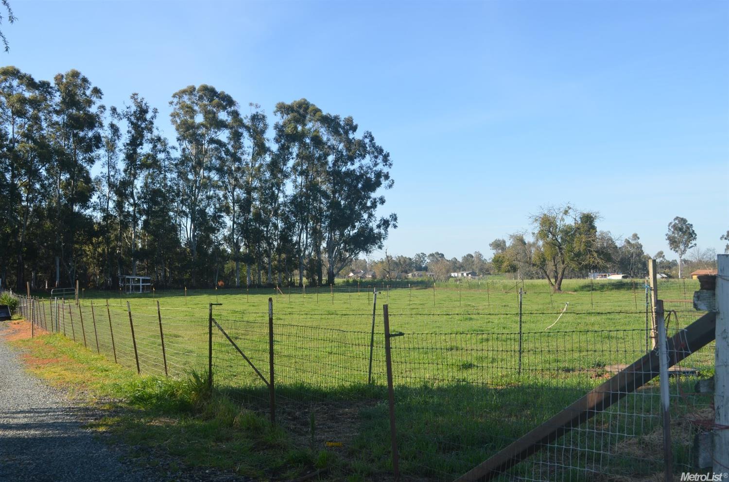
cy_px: 241
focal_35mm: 39
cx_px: 364
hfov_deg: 49.7
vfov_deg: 34.0
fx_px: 788
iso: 160
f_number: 8
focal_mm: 26
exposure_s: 1/250
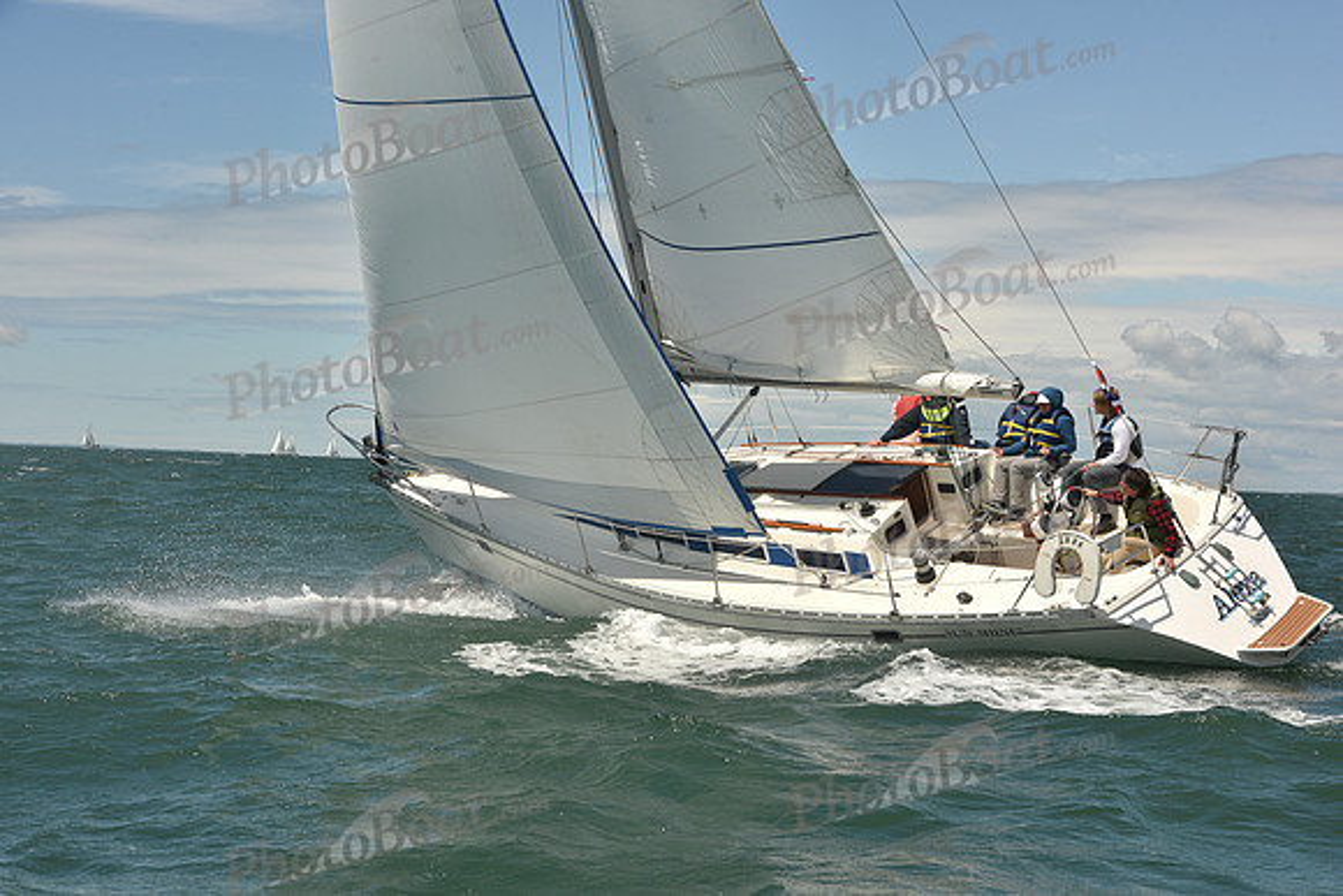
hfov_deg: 28.8
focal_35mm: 70
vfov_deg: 19.5
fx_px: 2612
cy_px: 448
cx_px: 672
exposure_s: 1/800
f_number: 13
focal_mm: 70
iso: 320
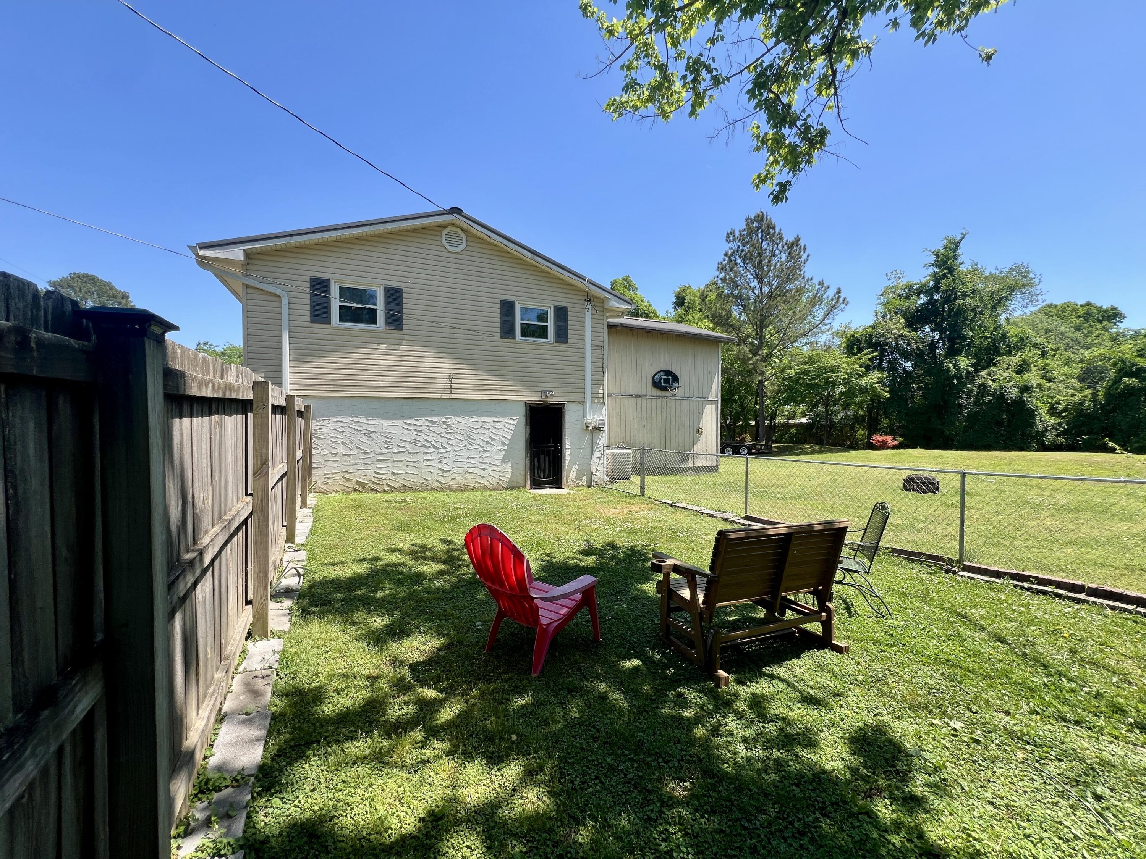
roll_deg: -0.3
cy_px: 430
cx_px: 573
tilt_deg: -1.2
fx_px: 430
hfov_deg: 106.2
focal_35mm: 13
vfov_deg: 89.9
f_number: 1.8
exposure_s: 1/861
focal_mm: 1.57
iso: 32
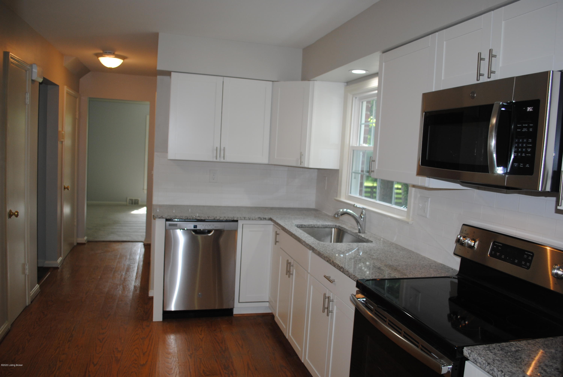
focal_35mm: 27
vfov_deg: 48.0
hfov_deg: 67.3
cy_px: 188
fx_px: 423
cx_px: 282
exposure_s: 1/60
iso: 200
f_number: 3.5
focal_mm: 18
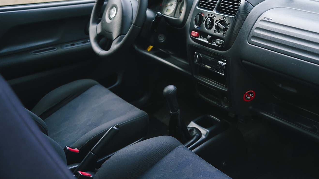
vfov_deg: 25.7
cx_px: 194
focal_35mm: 46
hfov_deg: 44.3
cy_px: 50
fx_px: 389
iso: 500
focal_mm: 36
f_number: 3.2
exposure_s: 1/60
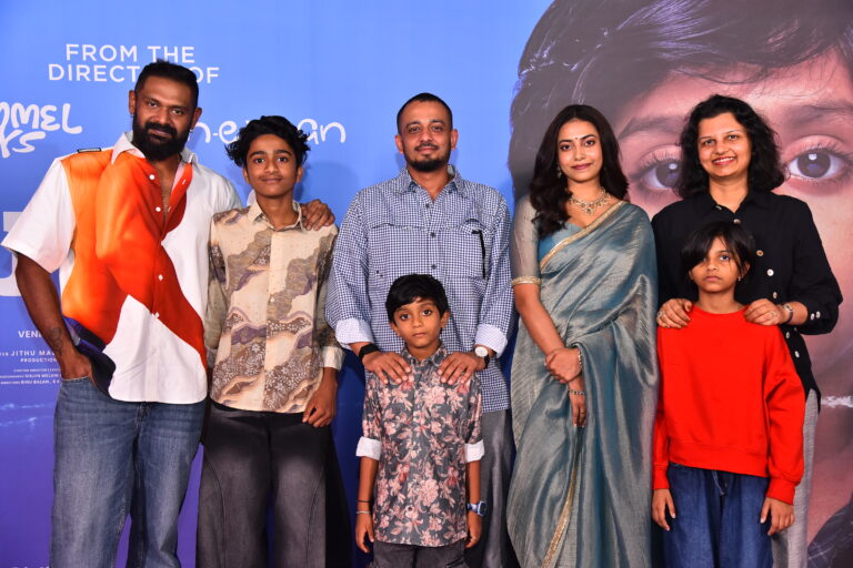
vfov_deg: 28.1
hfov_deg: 41.1
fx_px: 1137
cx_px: 426
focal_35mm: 48
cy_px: 284
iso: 1600
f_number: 4.5
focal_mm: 48
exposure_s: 1/125
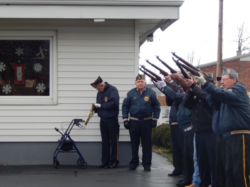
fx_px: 896
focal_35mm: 124
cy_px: 103
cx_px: 122
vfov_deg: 12.0
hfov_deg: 15.9
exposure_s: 1/125
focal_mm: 16.6
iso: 125
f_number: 4.4
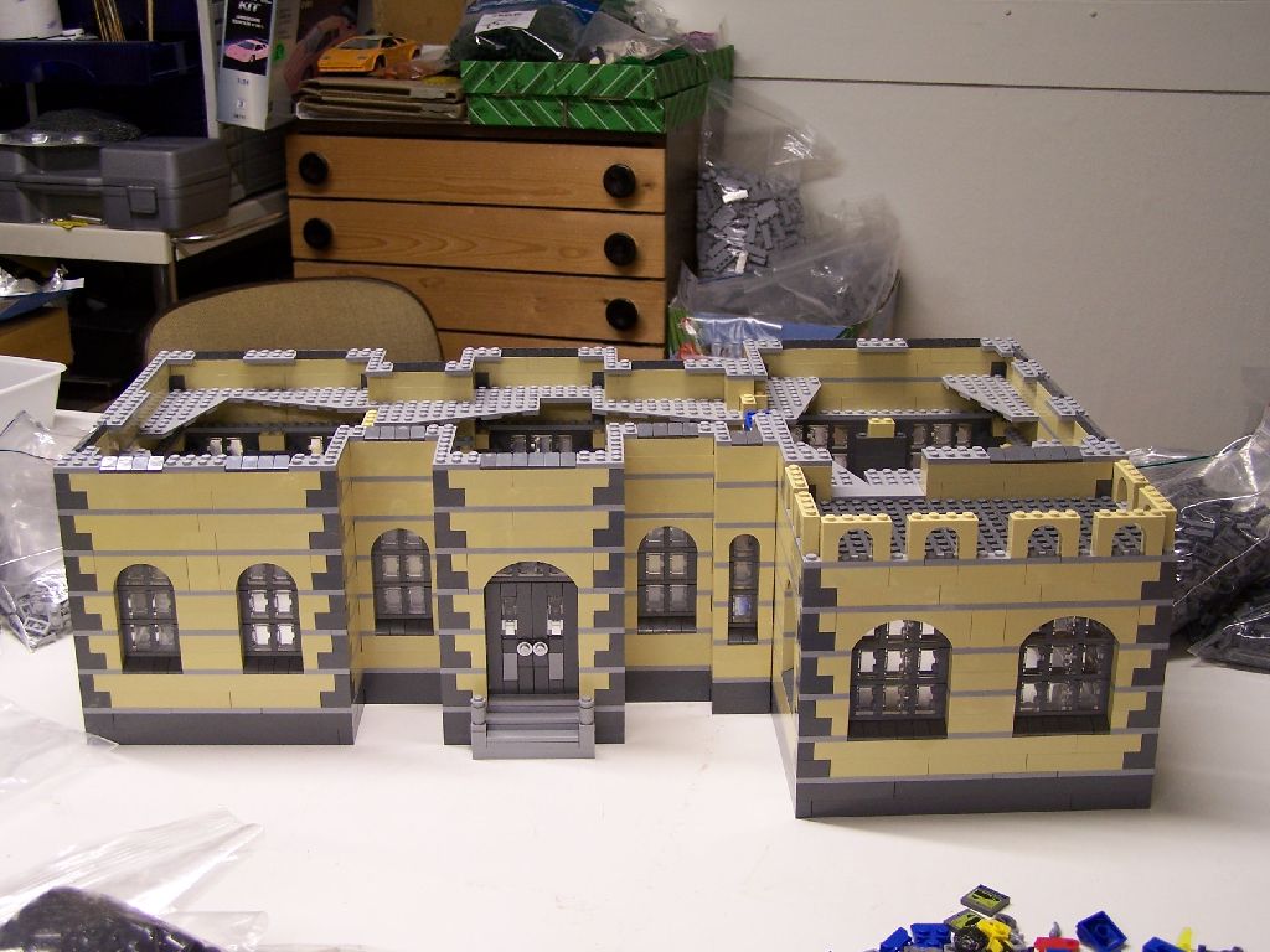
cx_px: 635
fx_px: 1578
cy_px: 476
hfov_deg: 43.9
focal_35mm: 43
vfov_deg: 33.6
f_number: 2.9
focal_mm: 7.1
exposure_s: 1/10
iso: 80
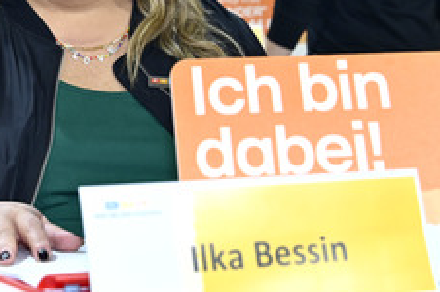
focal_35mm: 88
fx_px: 1074
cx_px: 102
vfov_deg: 15.3
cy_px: 19
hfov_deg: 22.9
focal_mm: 44
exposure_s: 1/200
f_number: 4
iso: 1000
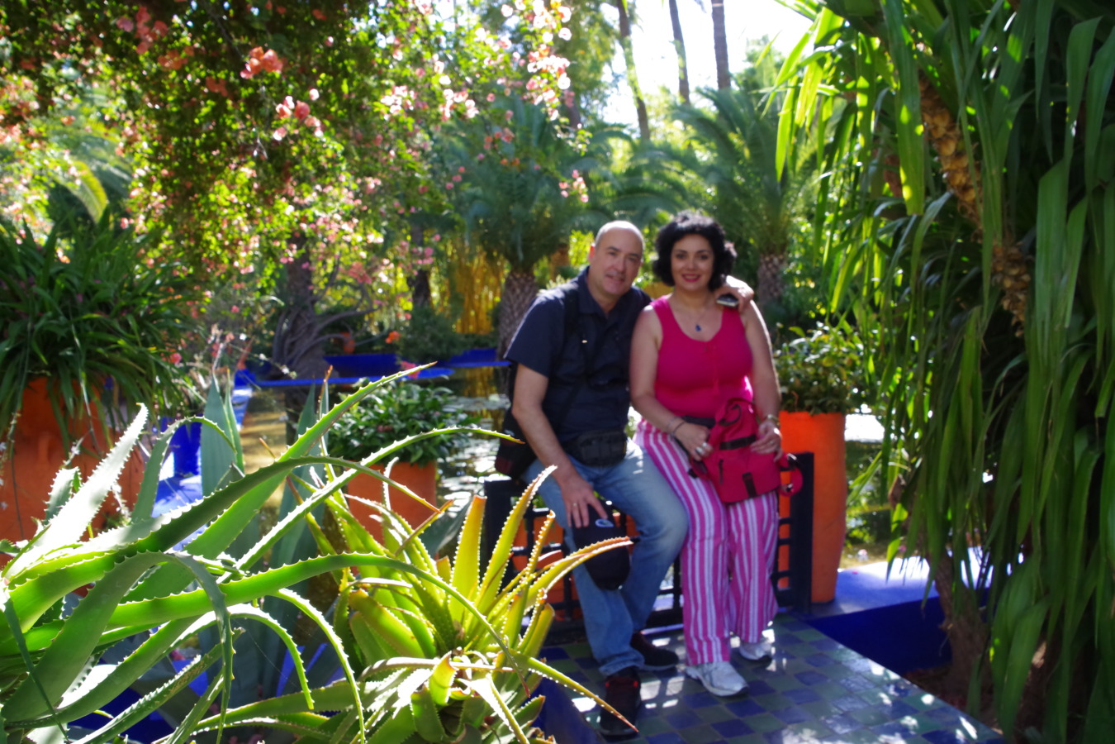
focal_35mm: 27
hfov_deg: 67.4
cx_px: 558
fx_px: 836
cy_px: 372
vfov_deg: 47.9
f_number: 7.1
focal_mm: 18
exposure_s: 1/200
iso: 800
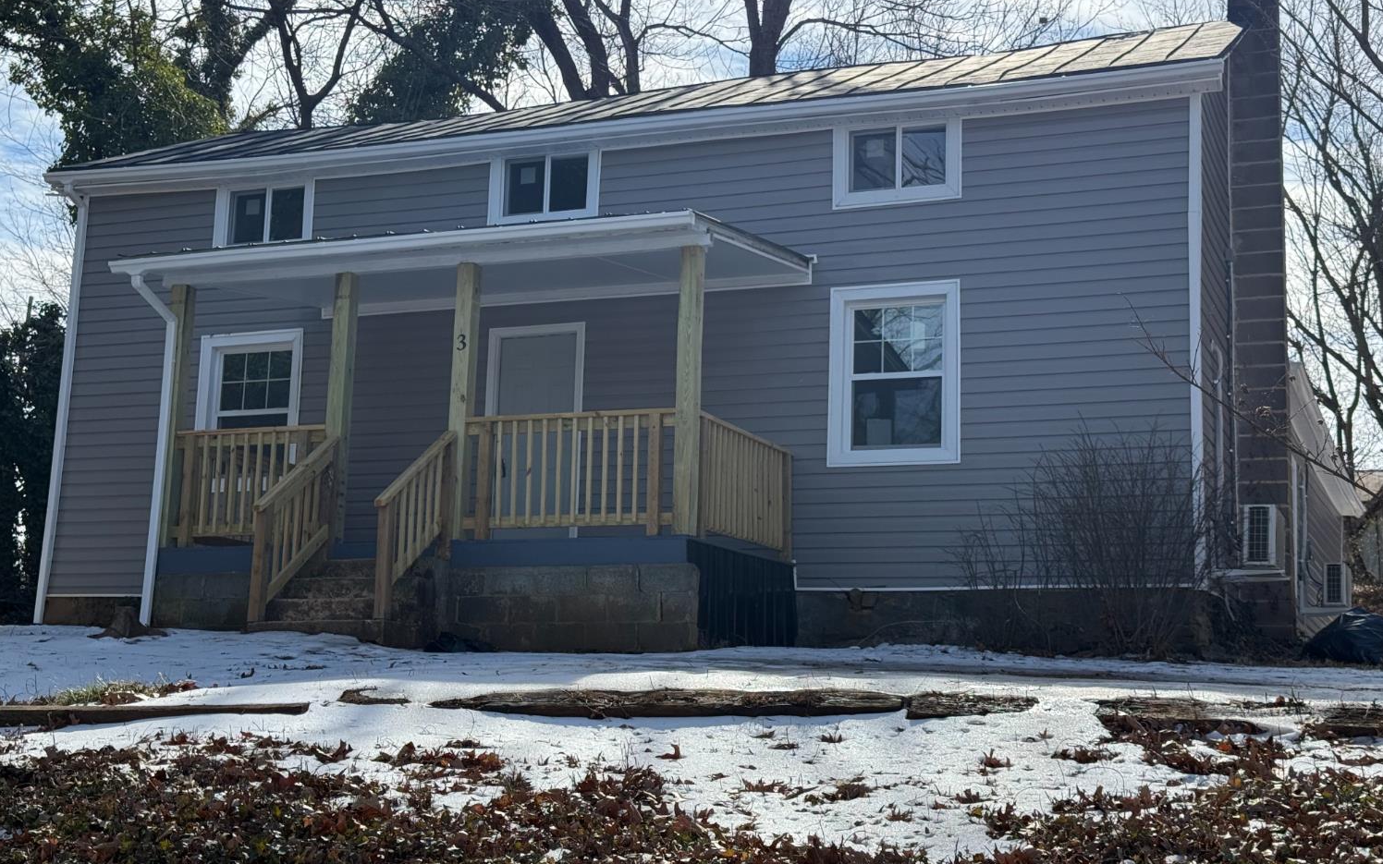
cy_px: 408
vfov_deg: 25.3
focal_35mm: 51
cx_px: 692
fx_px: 1922
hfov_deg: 39.6
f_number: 1.78
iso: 100
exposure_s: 1/4098
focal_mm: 6.76
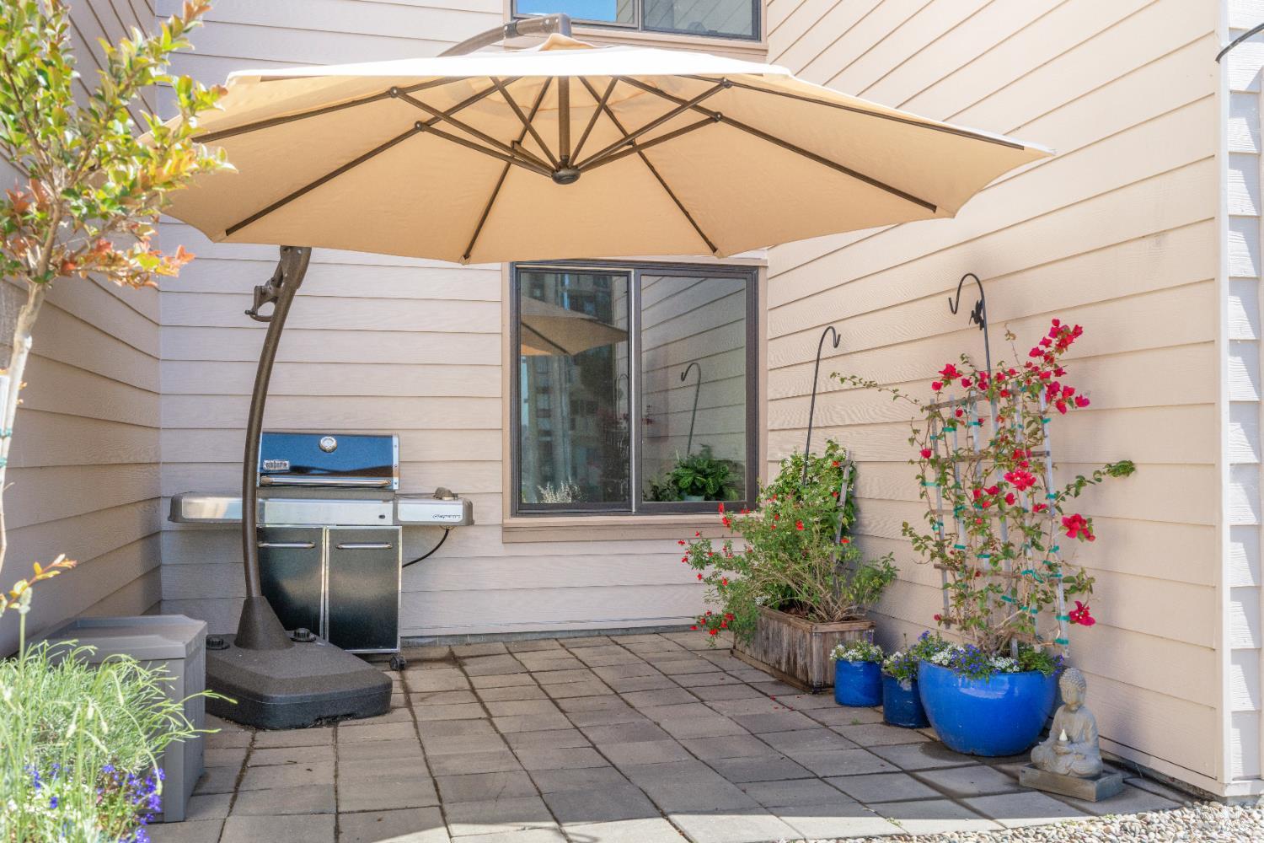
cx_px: 632
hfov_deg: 58.7
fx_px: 1123
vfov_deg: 41.1
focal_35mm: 32
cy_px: 422
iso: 400
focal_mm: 32
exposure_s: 1/320
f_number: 9
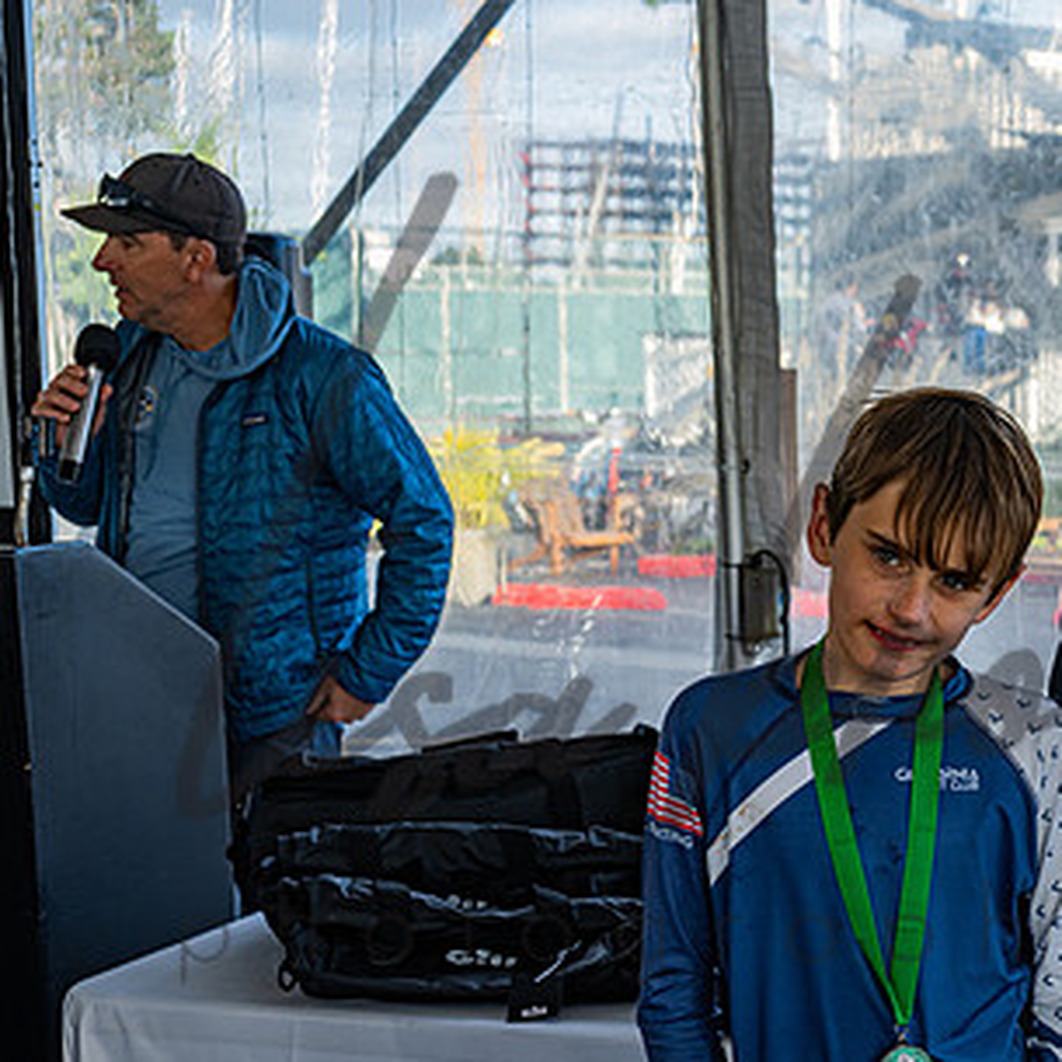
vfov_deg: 25.3
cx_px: 954
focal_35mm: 68
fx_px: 2360
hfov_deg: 24.6
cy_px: 670
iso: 250
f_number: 5.3
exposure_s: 1/250
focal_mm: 42
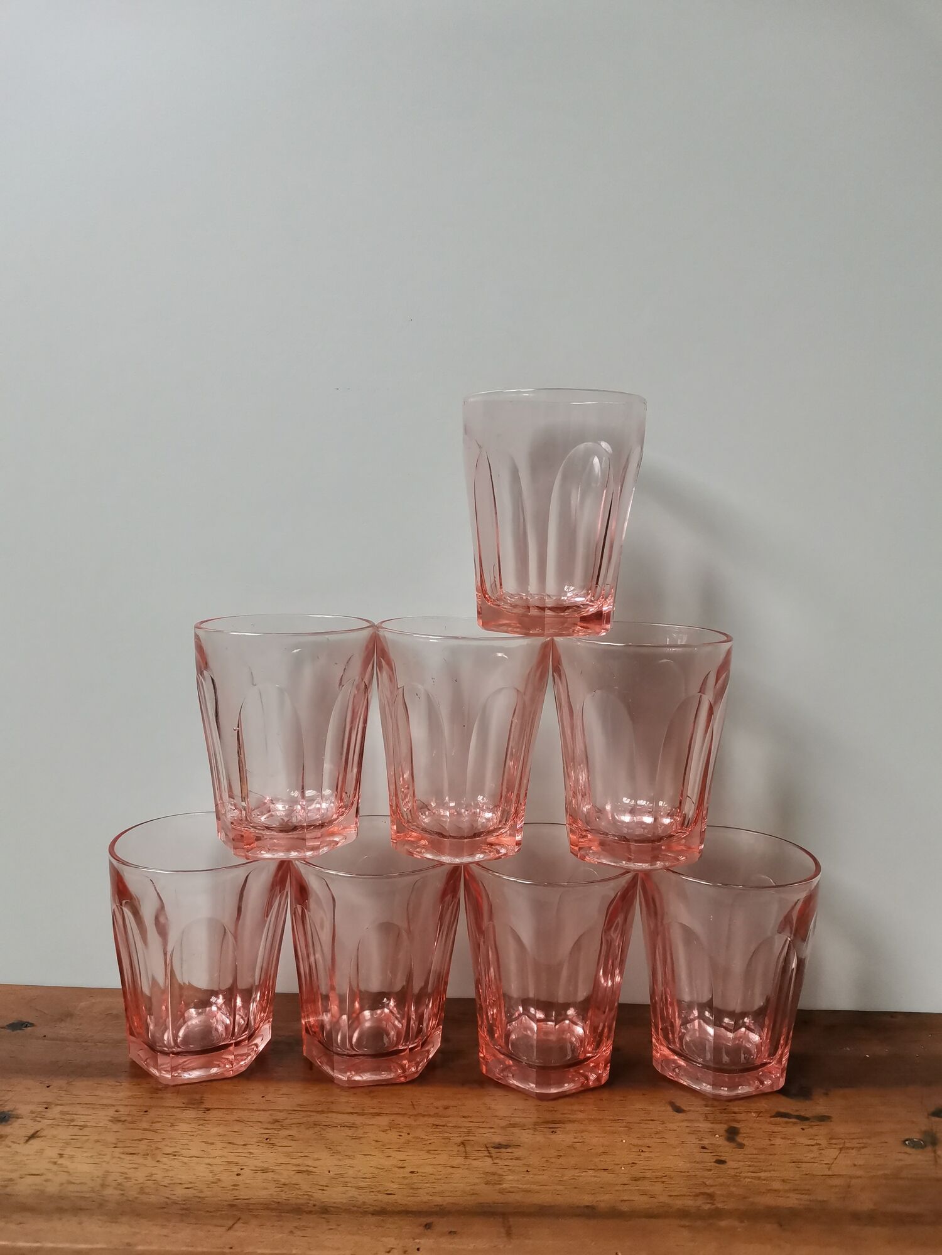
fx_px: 943
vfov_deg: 67.3
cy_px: 628
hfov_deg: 53.1
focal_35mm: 26
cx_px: 471
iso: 200
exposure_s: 1/100
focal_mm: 4.75
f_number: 1.8
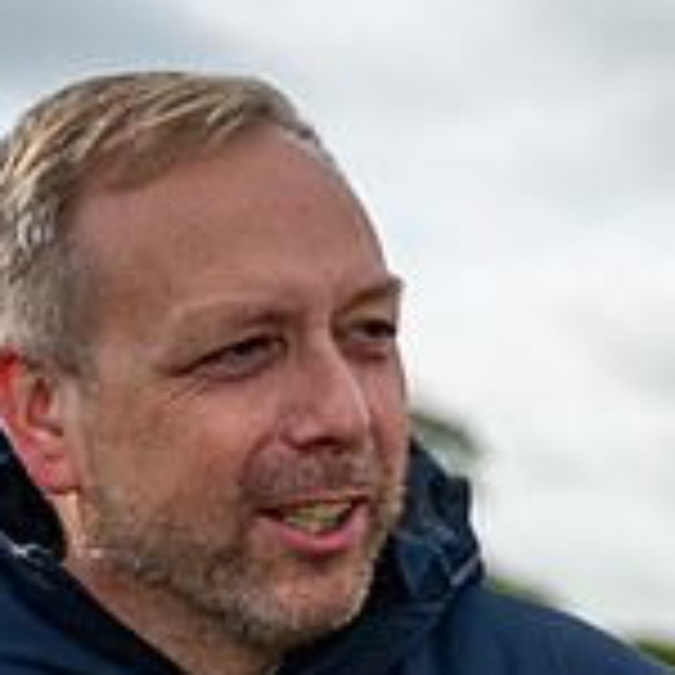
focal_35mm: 181
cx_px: 1008
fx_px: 3993
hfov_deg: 9.4
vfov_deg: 9.5
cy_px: 853
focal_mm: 55
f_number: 4
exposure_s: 1/800
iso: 100
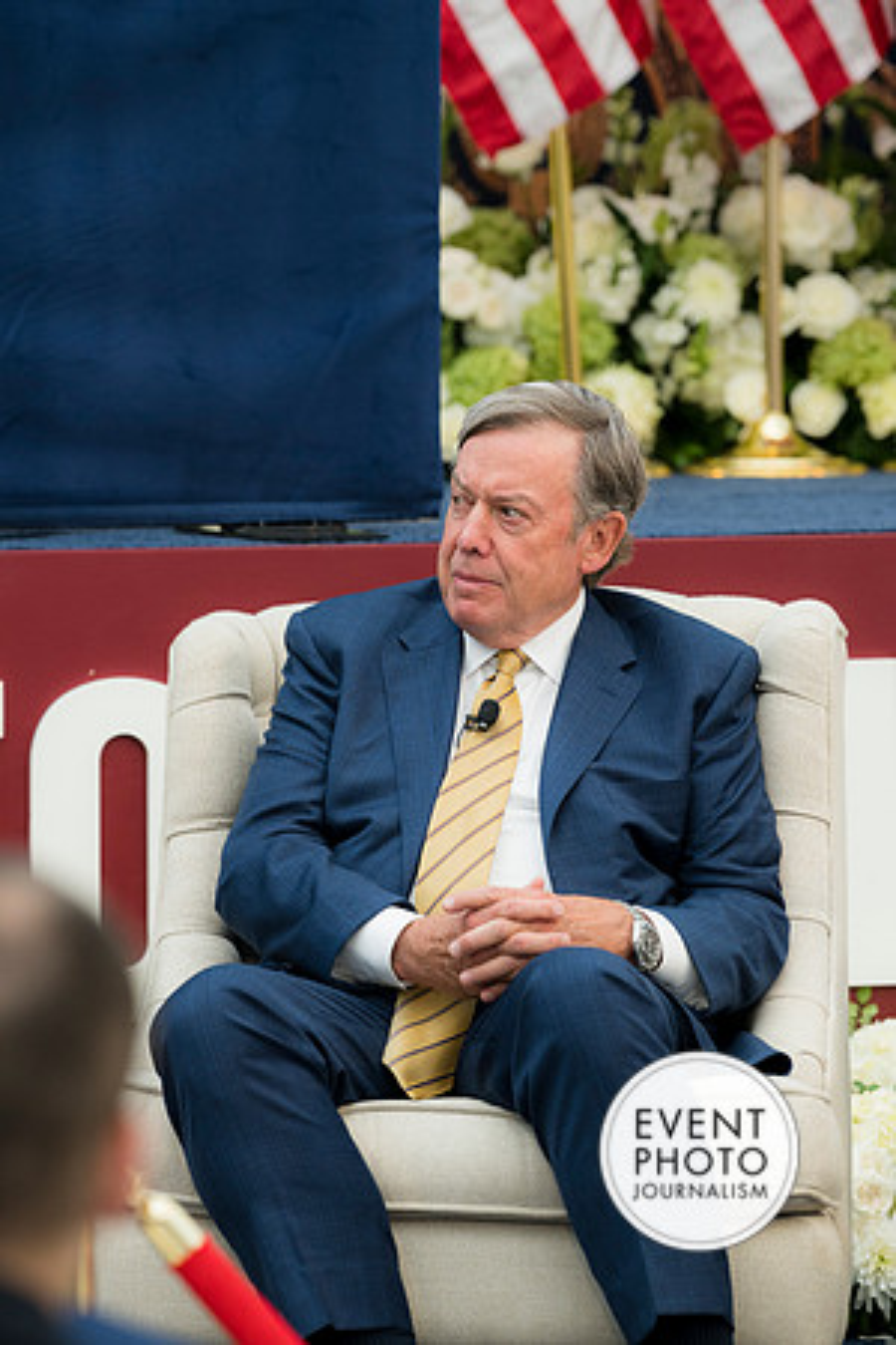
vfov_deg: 9.1
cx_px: 448
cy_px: 672
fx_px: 8399
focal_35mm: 225
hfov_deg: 6.1
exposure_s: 1/250
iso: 360
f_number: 3.5
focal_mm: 150
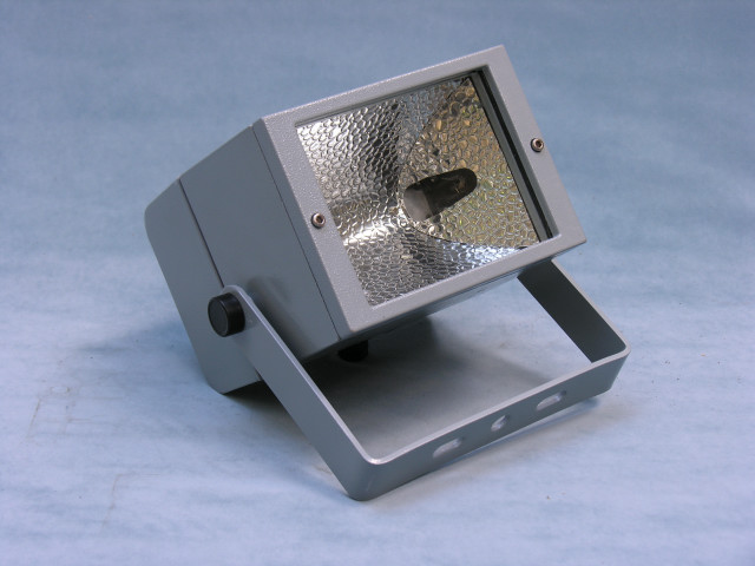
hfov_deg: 22.8
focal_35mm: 86
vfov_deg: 17.2
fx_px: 1876
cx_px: 378
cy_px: 283
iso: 50
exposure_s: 1/22.1
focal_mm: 21.8
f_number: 3.5
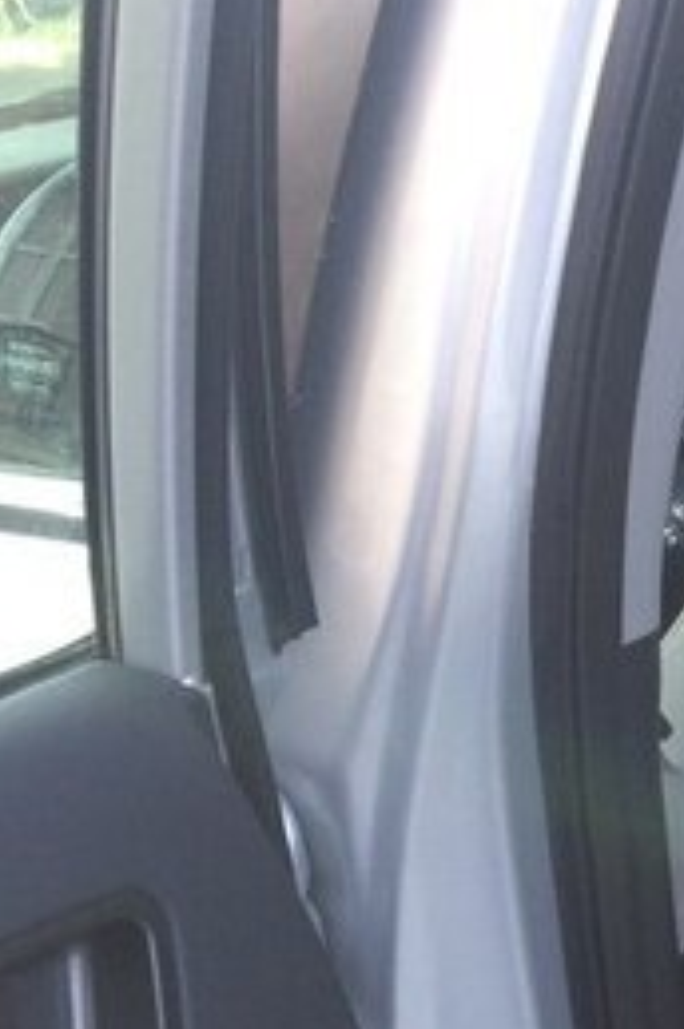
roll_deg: +3.0
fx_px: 2200
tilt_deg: -29.1
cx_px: 1245
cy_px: 888
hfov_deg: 15.2
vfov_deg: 25.7
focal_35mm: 77
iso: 64
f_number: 2.2
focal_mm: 4.15
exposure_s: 1/100
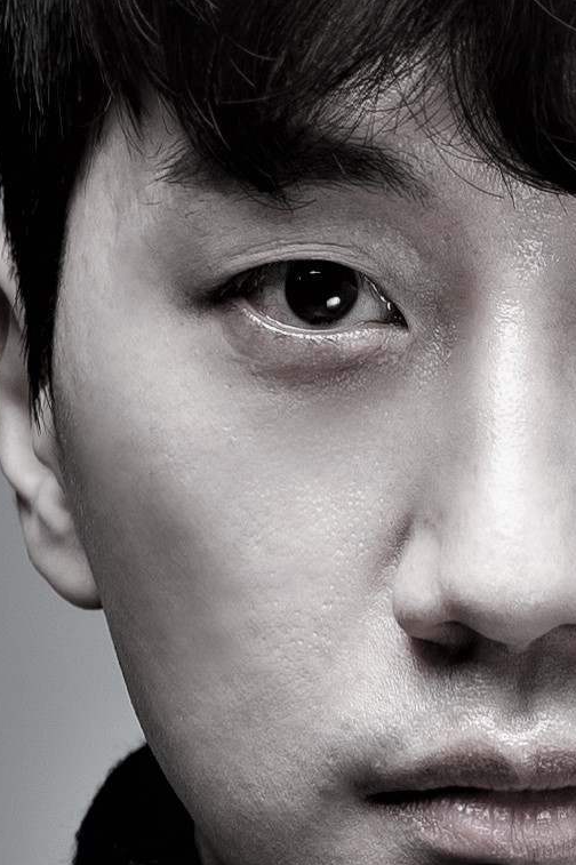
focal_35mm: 218
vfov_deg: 9.4
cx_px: 511
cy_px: 651
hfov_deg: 6.3
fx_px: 5236
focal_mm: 75
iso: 100
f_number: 4
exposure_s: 1/125
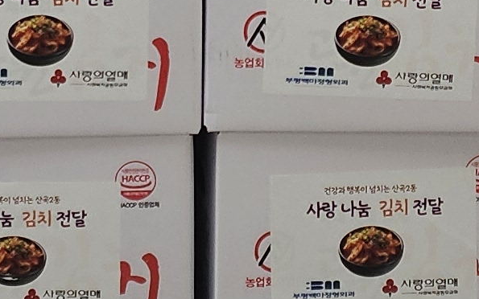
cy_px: -543
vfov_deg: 7.0
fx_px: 2232
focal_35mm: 171
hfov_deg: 12.1
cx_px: 7
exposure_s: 1/120
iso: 80
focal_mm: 5
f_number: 1.8
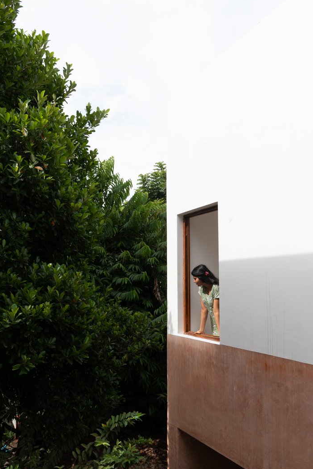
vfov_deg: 60.1
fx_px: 404
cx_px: 171
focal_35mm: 31
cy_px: 263
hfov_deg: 42.3
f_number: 9
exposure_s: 1/160
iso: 100
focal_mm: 18
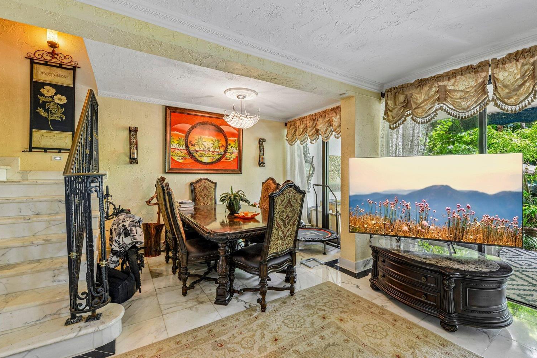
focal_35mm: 15
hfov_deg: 100.4
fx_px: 224
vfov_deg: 77.3
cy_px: 178
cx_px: 274
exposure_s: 1/2.5
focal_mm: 14
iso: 200
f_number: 9
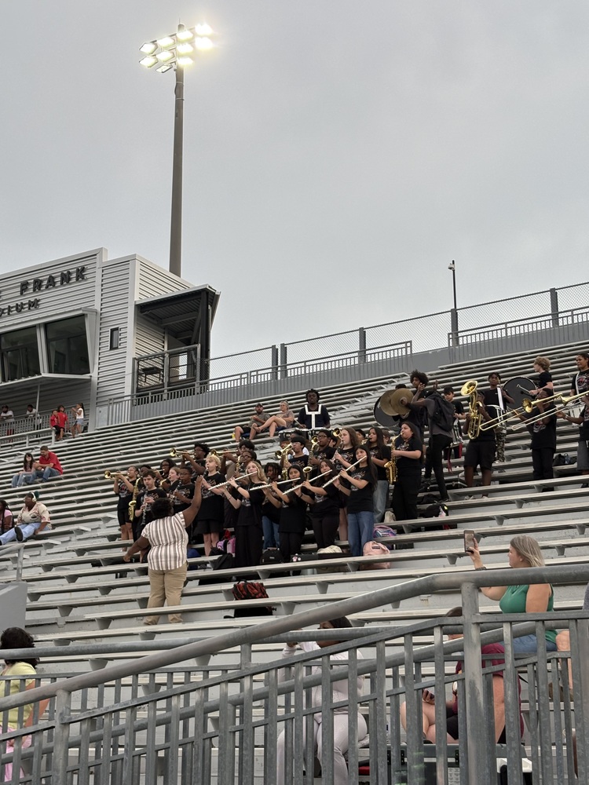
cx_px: 294
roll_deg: +0.0
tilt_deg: +16.4
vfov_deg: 36.8
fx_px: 1180
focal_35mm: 52
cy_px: 392
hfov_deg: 28.0
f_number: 1.6
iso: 32
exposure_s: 1/266
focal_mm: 5.96
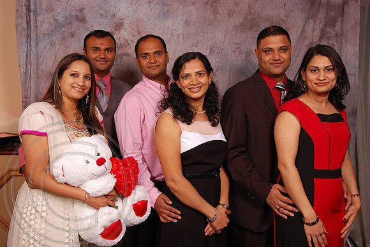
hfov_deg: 46.4
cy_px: 124
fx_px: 431
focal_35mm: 42
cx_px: 185
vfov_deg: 31.9
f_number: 5.6
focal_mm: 28
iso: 400
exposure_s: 1/200
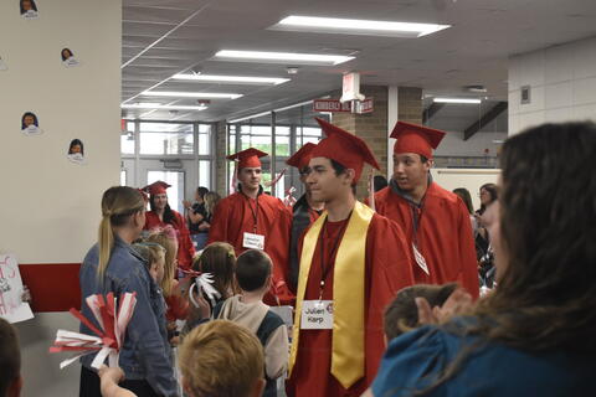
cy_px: 198
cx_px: 298
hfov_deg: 42.3
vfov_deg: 28.9
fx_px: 770
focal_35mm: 46
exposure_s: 1/250
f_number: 4.2
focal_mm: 31
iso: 3200
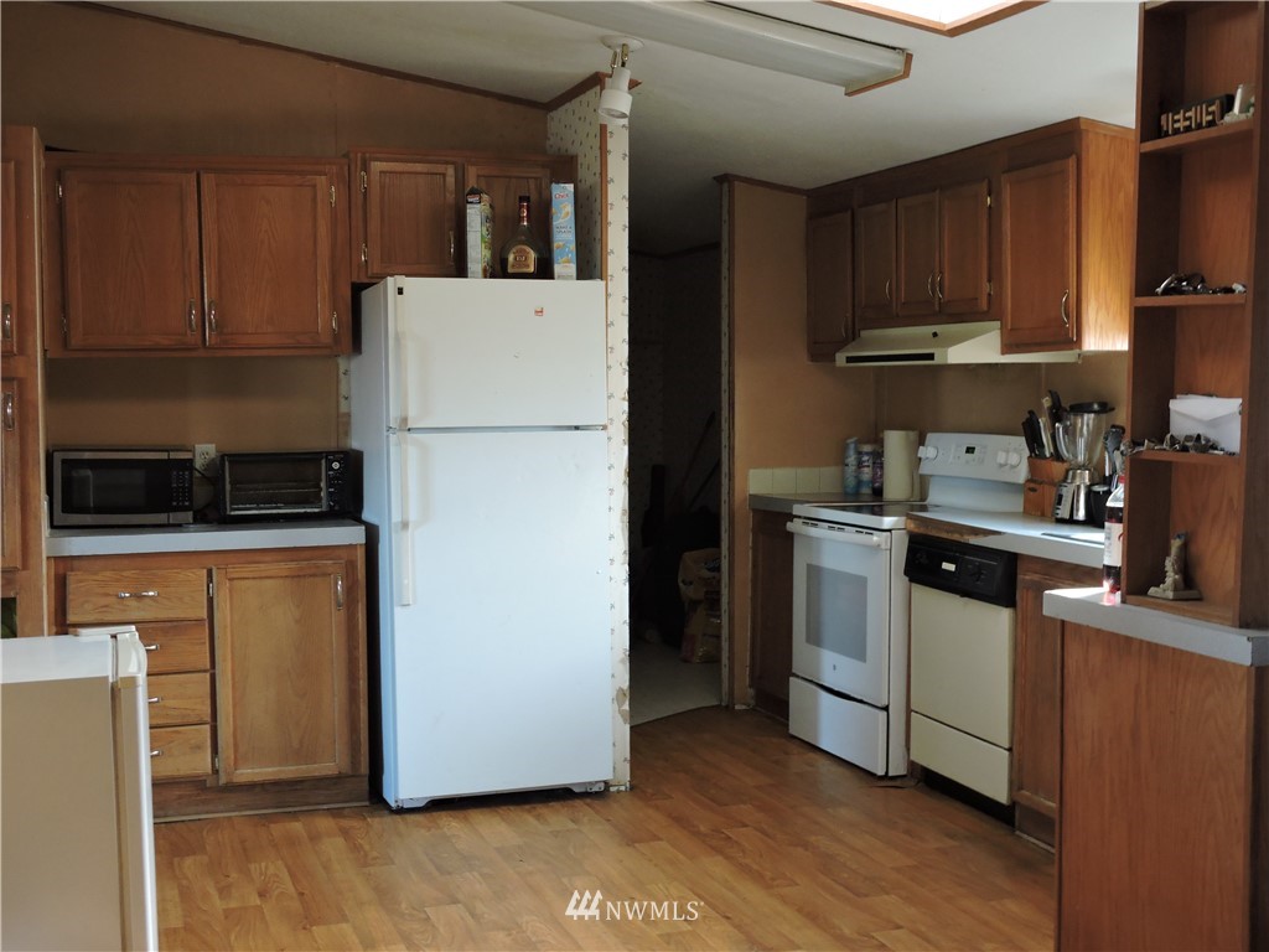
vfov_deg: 32.2
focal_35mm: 45
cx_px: 634
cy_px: 476
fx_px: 1650
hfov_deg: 42.1
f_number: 4
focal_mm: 8.1
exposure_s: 1/20
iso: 400
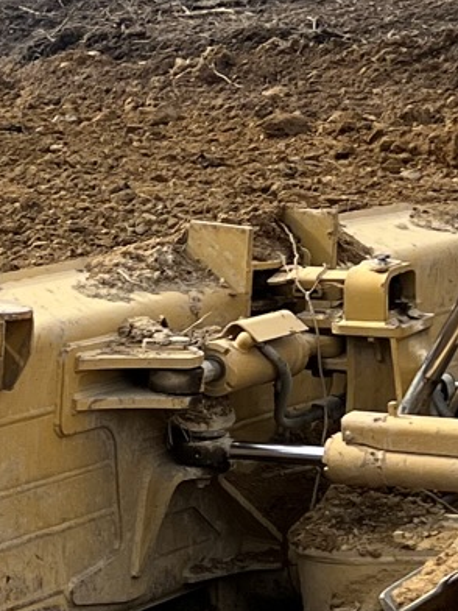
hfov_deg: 10.4
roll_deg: -1.3
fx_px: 2399
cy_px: 243
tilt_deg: -14.9
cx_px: -312
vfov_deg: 14.5
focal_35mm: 136
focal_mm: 5.7
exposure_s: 1/4444
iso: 50
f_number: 1.5
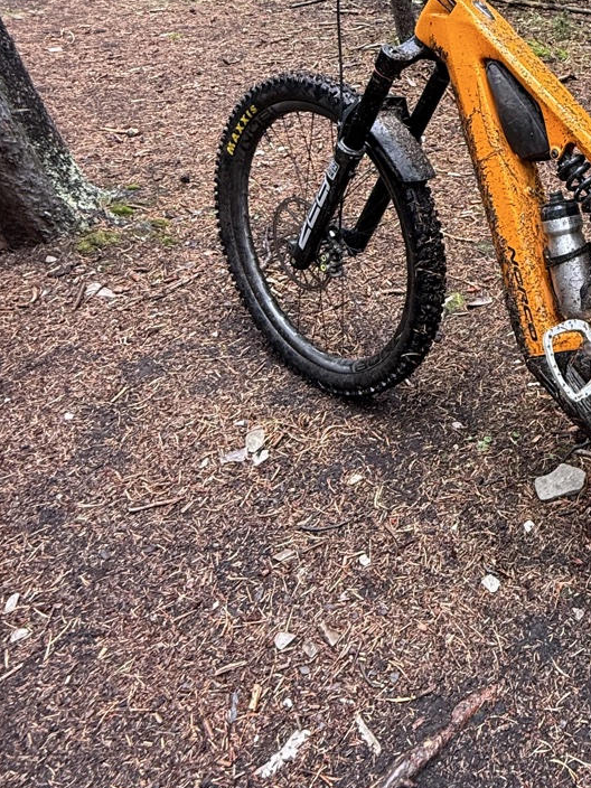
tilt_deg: -33.7
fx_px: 728
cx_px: 601
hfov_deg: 38.7
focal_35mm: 32
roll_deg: -0.6
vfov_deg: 55.3
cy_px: 244
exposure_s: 1/99
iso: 125
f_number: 2.2
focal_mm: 2.22
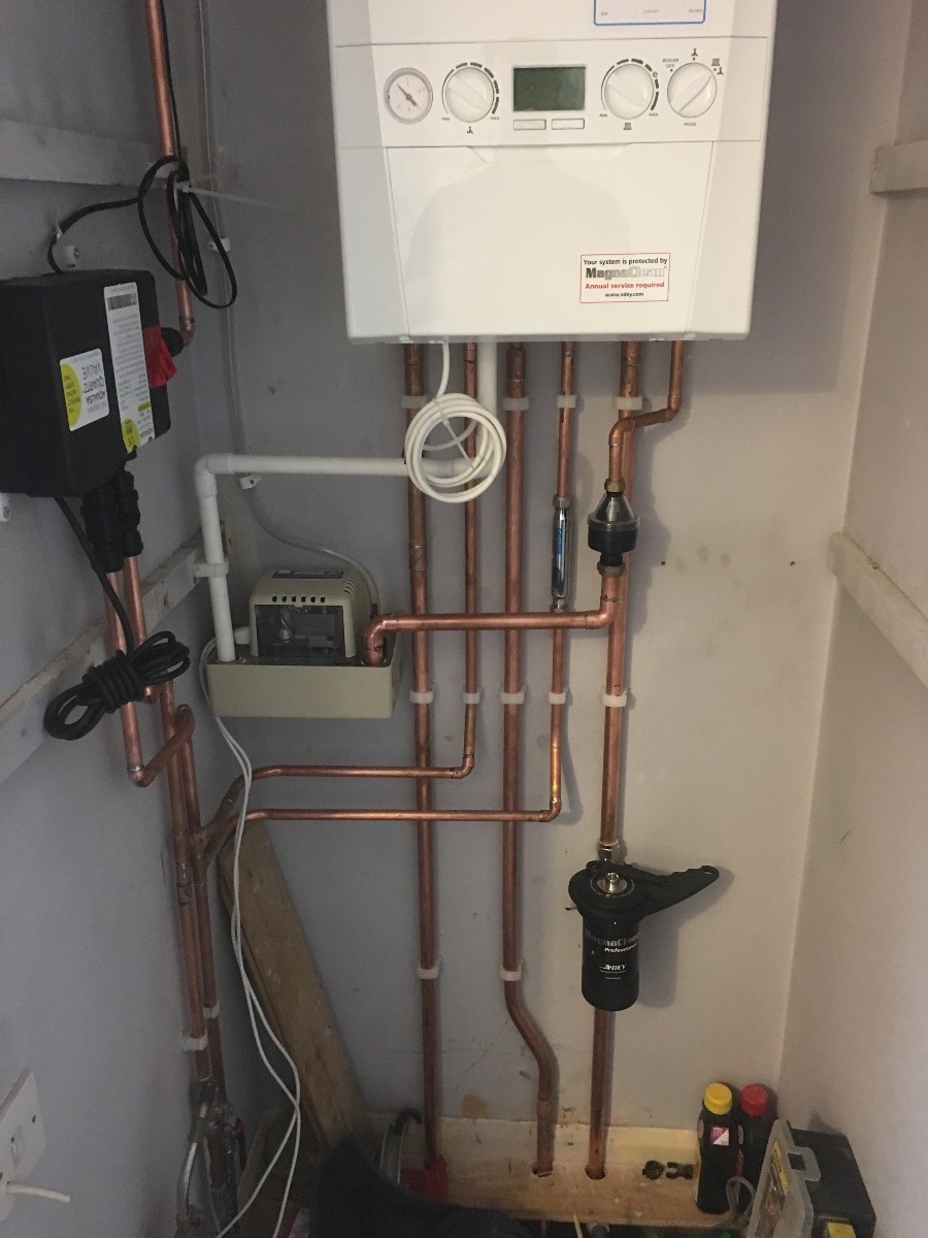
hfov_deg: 48.2
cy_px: 619
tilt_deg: -19.1
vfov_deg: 61.7
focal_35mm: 29
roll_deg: +0.0
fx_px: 1037
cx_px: 464
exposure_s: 1/8
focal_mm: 4.15
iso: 100
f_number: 2.2
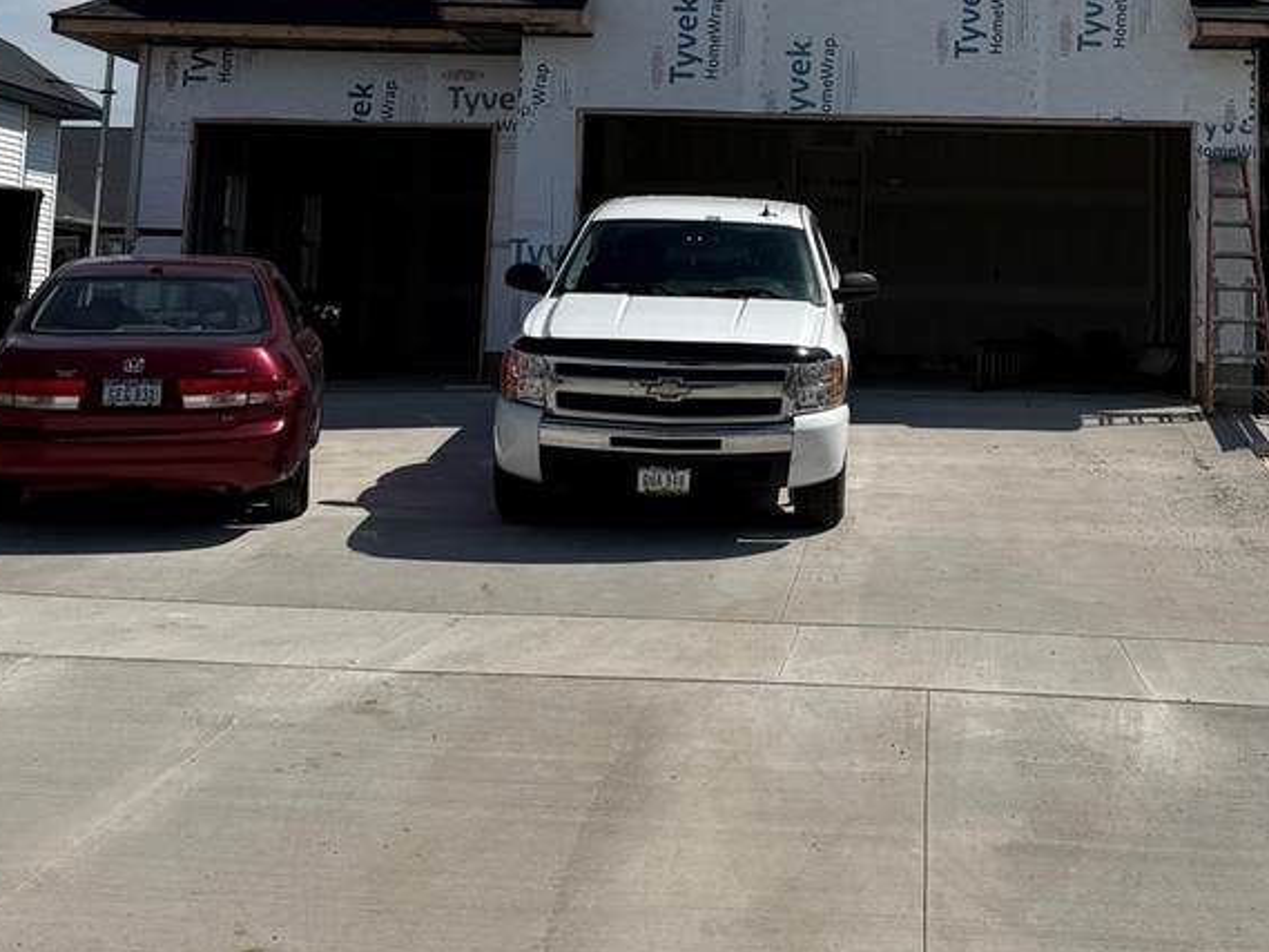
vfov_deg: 26.1
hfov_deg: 34.5
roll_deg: -1.3
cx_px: 1001
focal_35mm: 54
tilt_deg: +10.1
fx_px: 1980
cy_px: 87
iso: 80
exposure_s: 1/9091
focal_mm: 6.76
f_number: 1.78
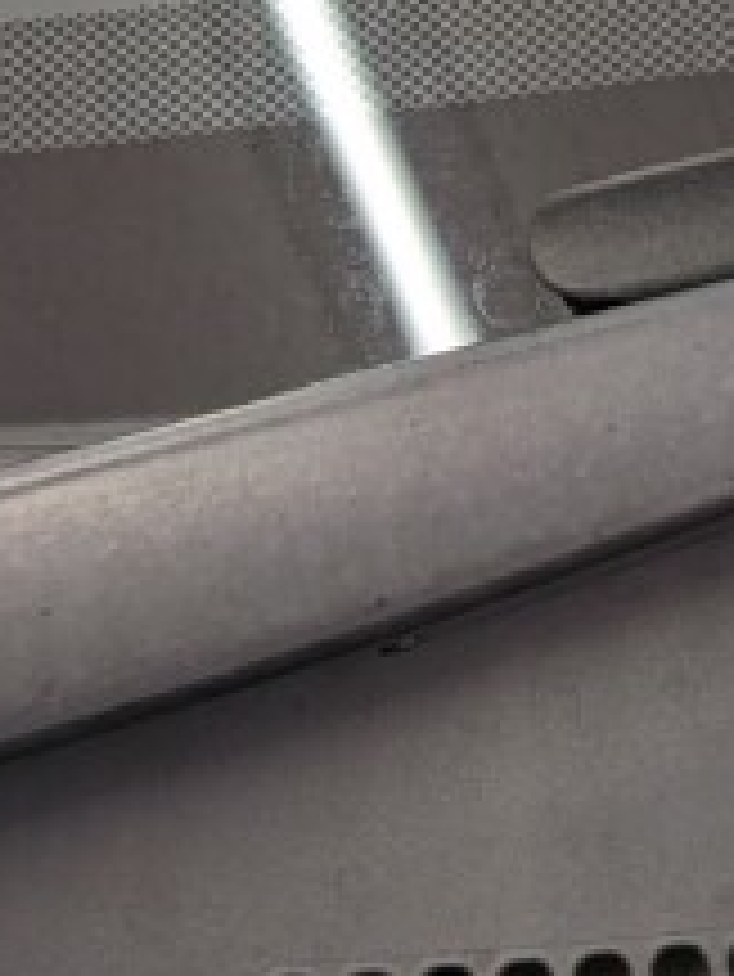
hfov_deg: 15.2
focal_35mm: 93
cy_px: -153
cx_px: 946
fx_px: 2627
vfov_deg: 19.9
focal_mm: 4.53
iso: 35
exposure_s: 1/60
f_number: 1.7
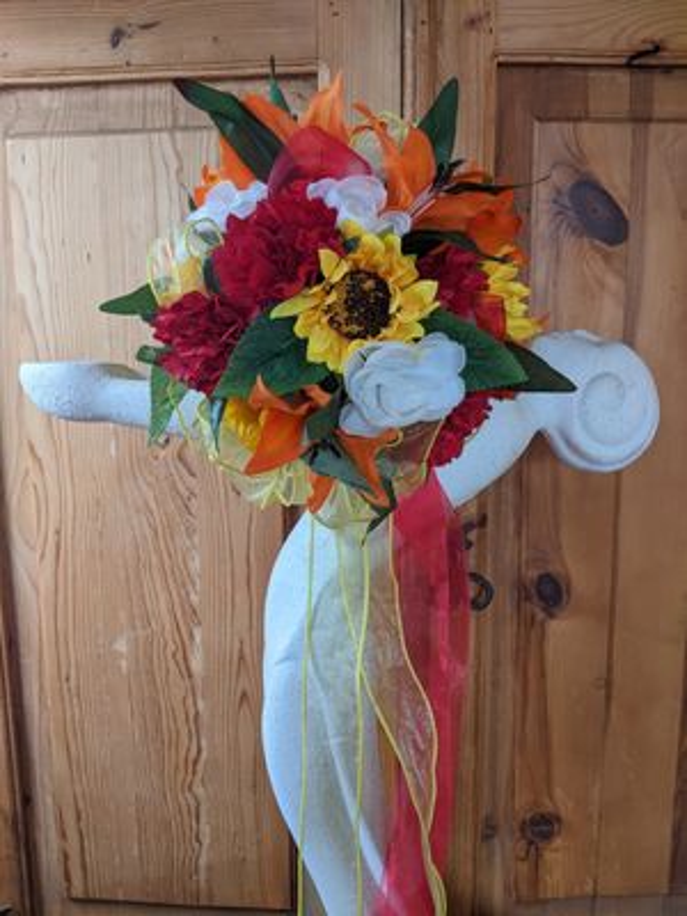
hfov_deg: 51.4
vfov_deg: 65.3
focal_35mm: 27
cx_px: 344
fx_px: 714
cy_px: 458
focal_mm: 4.44
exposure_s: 1/40
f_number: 1.8
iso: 76
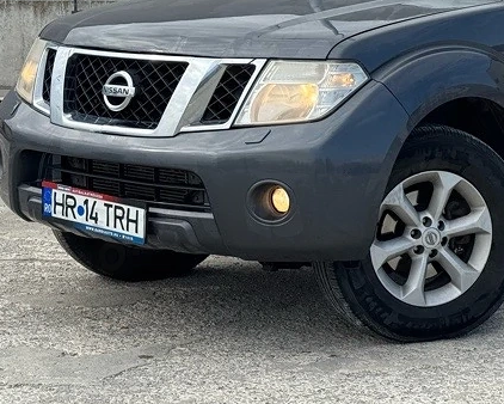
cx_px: 443
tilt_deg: -2.4
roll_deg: +0.5
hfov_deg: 17.1
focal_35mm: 111
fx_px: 1656
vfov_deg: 13.7
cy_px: -5
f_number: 1.78
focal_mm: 6.76
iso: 64
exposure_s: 1/2045
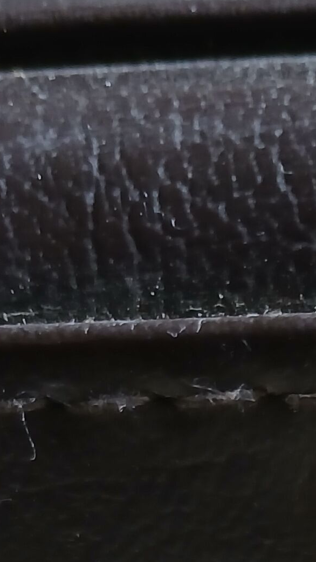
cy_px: 961
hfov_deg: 10.7
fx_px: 1653
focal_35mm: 111
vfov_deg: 16.6
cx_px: 378
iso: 200
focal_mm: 3.98
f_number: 1.8
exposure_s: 1/33.3
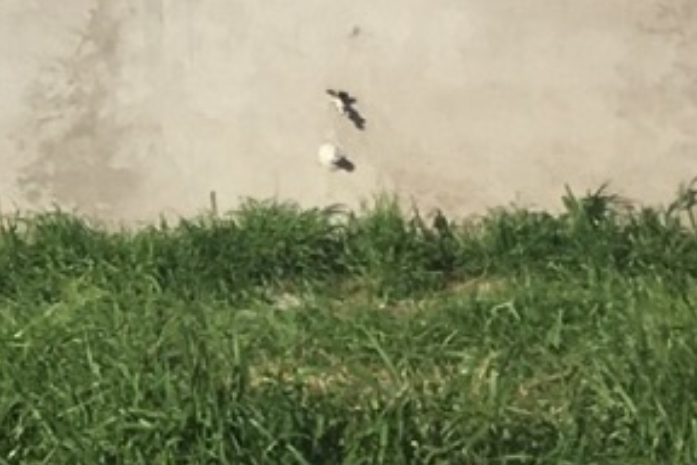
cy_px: -608
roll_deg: -0.7
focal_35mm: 201
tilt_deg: +7.9
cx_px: -1002
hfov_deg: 9.1
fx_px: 3891
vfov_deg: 6.5
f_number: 2.2
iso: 25
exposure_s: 1/1876
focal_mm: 4.15
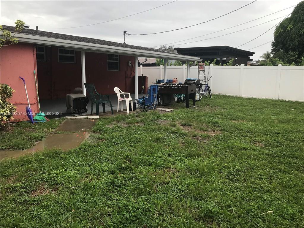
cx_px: 152
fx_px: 246
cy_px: 114
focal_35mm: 28
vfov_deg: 49.7
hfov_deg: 63.4
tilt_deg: -9.3
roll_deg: -0.6
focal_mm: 3.99
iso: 20
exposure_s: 1/429
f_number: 1.8
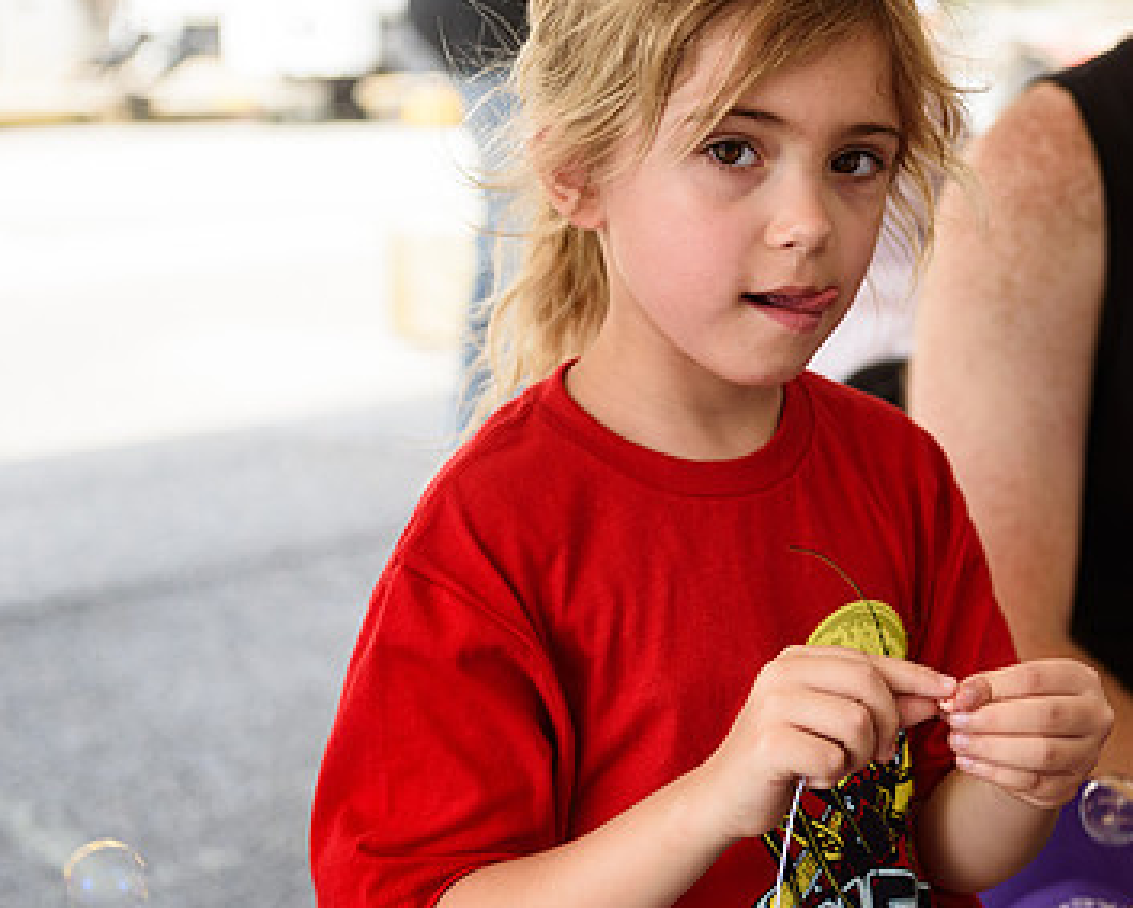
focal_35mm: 74
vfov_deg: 20.7
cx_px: 924
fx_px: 2483
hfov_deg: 25.2
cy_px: 432
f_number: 5
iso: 200
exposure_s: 1/400
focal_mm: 48
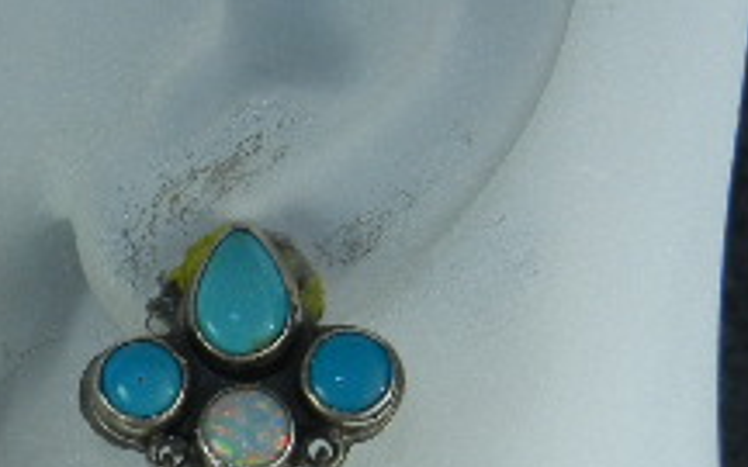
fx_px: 3771
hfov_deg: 11.1
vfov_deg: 7.1
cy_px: 377
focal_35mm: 185
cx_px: -132
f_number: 4
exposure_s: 1/35.3
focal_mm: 10.6
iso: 160
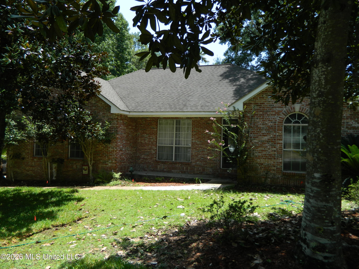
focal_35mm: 25
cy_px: 134
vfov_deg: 54.9
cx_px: 180
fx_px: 259
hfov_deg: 69.4
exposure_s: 1/400
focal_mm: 4.5
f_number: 3.1
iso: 80
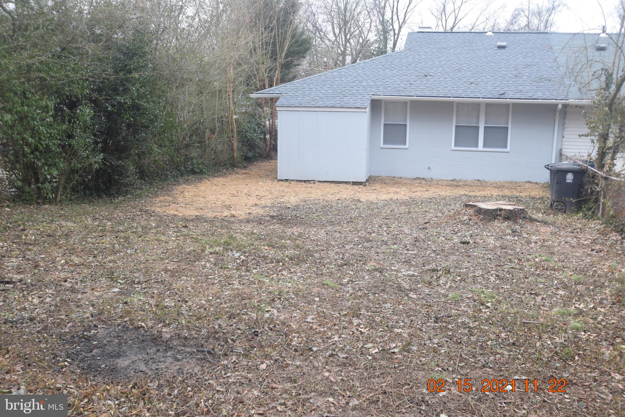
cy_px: 208
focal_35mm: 36
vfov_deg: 36.9
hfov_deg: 53.1
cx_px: 312
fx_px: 625
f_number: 6.3
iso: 400
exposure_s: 1/160
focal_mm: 24
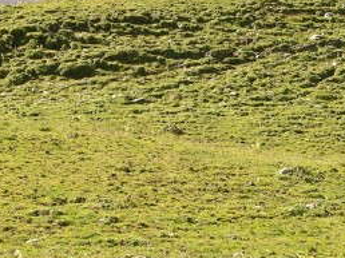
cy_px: 88
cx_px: 338
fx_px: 1384
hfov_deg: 14.0
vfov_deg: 10.6
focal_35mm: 139
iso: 50
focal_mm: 9
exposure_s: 1/147
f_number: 4.5
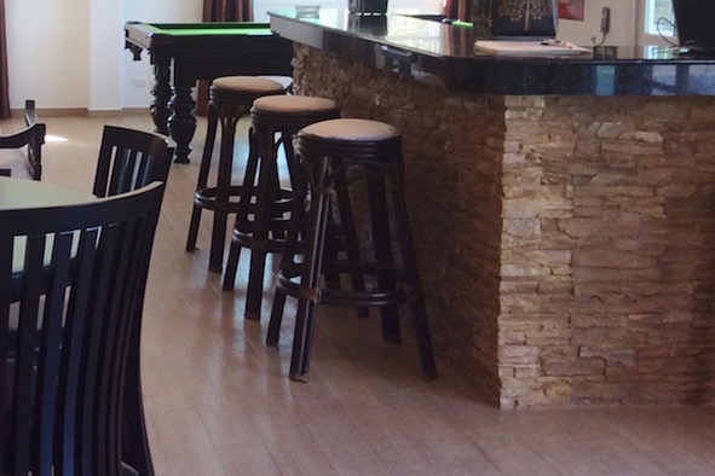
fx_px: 1430
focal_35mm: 72
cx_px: 126
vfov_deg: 18.7
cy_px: 74
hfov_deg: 27.4
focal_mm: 3.3
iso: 32
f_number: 2.4
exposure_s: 1/40
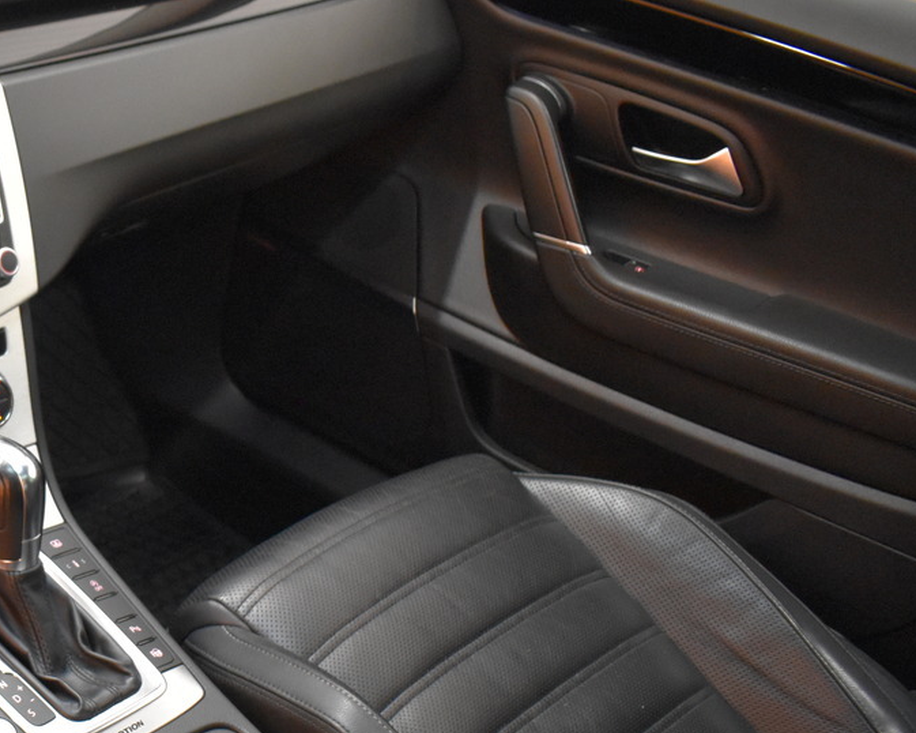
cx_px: -174
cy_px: 420
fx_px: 1653
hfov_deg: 27.4
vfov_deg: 25.0
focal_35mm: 61
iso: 2500
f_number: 3.5
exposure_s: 1/60
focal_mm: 18
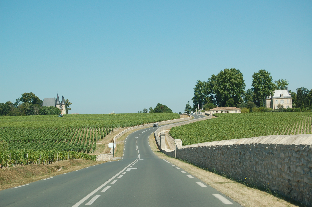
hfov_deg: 24.6
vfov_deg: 16.5
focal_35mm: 82
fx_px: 714
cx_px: 156
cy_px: 104
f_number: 9
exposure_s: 1/320
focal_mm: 55
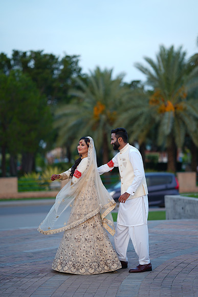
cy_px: 148
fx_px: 701
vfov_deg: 23.9
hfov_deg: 16.1
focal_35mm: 85
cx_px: 99
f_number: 1.4
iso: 80
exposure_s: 1/400
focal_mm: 85
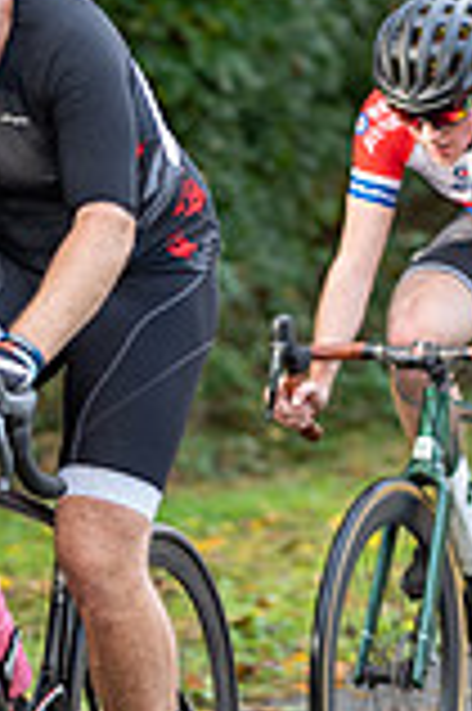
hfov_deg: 4.1
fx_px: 6523
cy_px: 119
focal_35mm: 331
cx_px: 31
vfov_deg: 6.2
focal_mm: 90
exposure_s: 1/200
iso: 200
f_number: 2.8
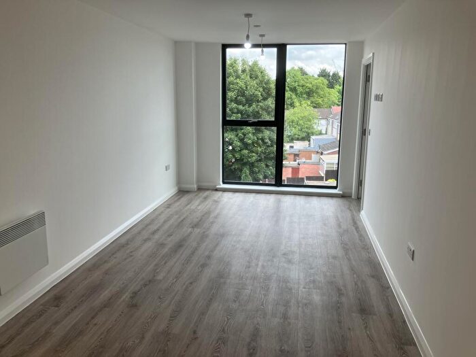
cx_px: 238
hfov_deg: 63.4
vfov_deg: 49.7
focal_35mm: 28
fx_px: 385
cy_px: 178
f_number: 1.8
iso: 32
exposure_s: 1/188
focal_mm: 3.99
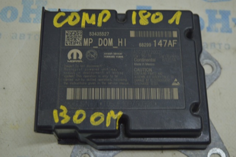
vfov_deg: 23.7
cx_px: 118
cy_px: 78
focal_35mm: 57
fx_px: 373
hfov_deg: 35.1
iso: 400
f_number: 4.8
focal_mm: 38
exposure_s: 1/80
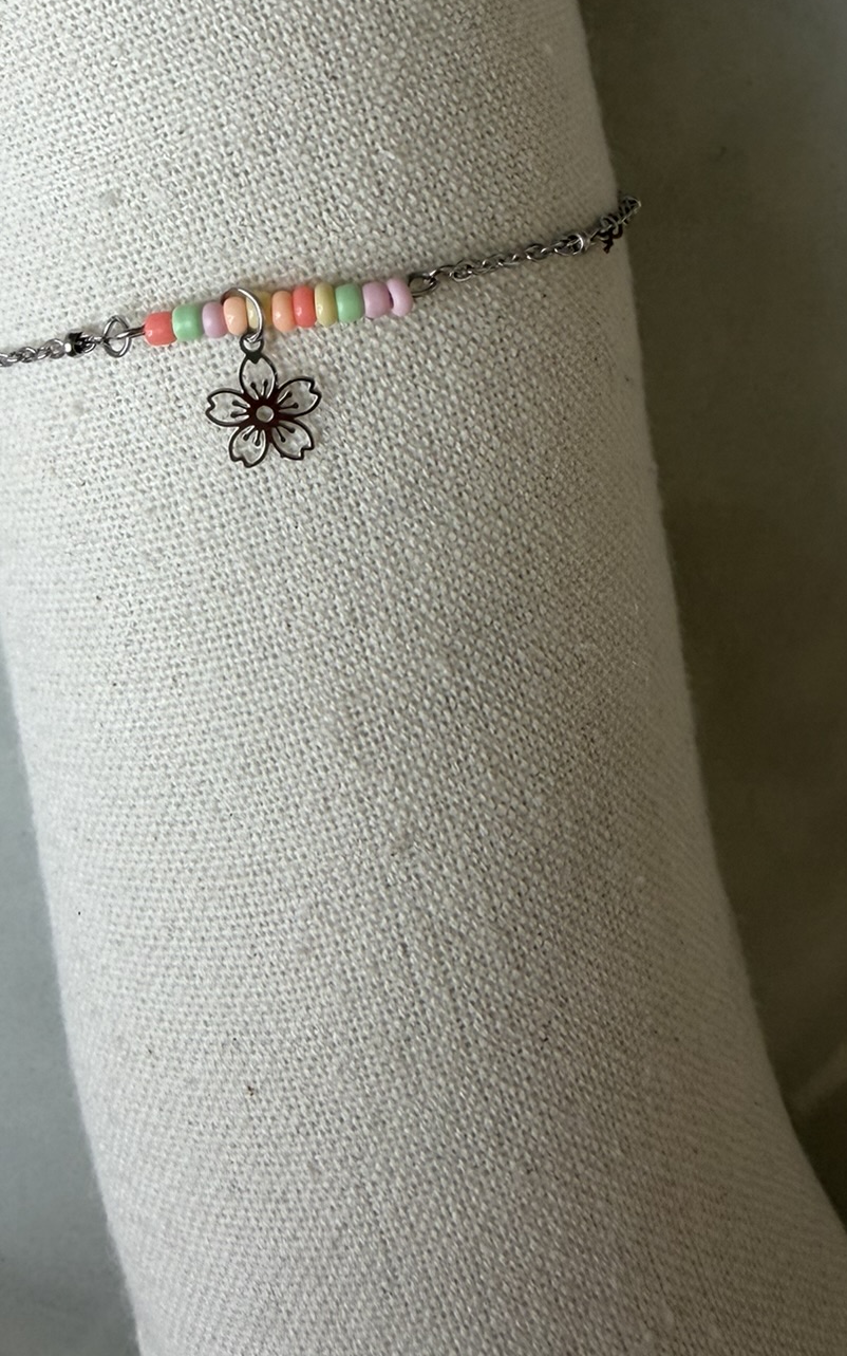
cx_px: 304
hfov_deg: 29.1
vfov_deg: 44.2
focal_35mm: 44
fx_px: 1625
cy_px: 392
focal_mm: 2.22
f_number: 2.2
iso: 64
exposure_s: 1/121
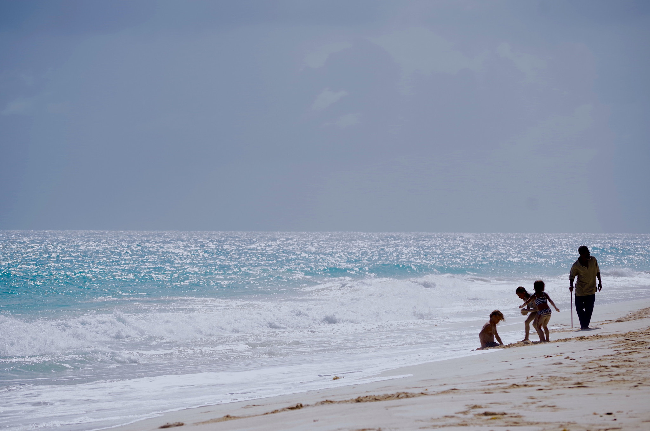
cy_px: 216
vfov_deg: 6.1
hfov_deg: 9.2
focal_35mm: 225
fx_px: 4056
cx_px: 325
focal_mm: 150
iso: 200
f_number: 5.6
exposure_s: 1/1000
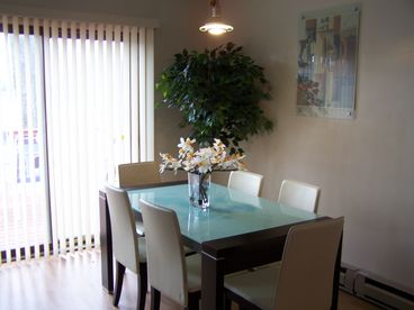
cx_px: 207
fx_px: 454
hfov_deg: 49.0
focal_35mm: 38
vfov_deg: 37.7
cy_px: 155
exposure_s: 1/6
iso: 64
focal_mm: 6.3
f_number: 2.8
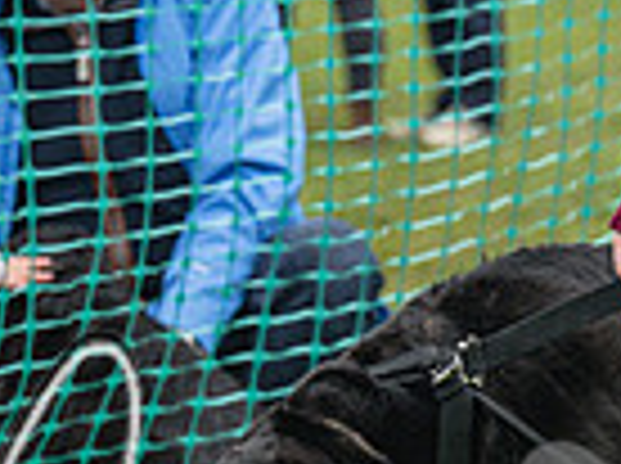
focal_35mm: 386
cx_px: 799
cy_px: 369
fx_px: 6913
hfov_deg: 5.1
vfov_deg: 3.8
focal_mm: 82
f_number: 4
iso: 400
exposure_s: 1/2000
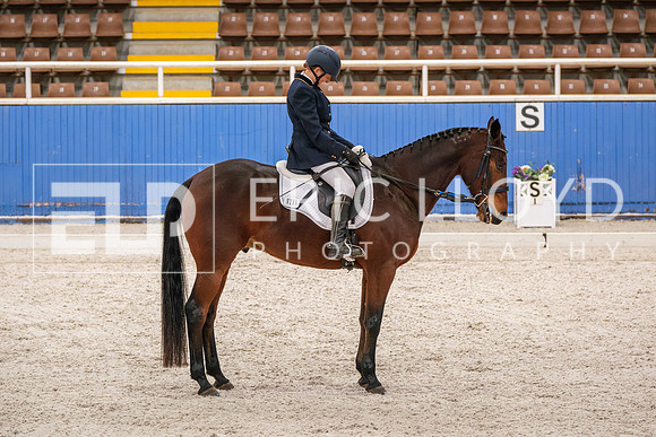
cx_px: 334
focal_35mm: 140
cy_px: 236
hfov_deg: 14.7
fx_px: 2547
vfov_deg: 9.8
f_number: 3.2
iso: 2000
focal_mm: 83.8
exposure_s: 1/640
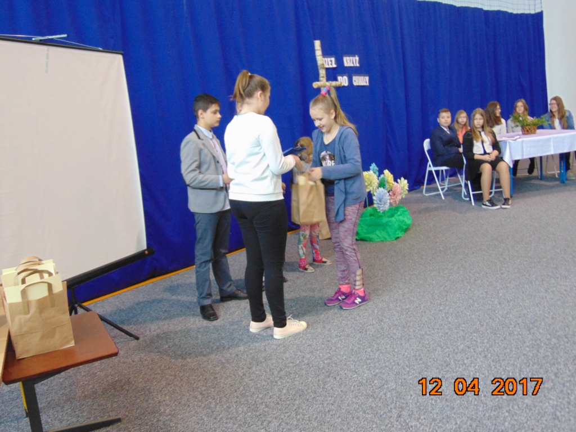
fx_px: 582
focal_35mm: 35
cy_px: 216
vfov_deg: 40.7
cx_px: 288
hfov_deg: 52.6
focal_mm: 6.3
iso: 400
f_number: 3.2
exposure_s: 1/25
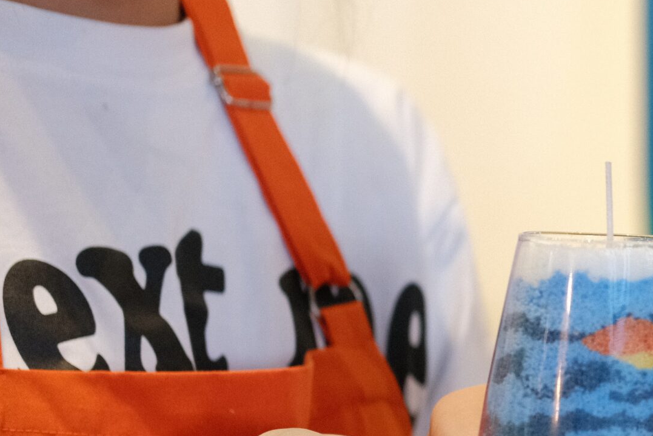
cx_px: 677
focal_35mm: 126
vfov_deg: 10.8
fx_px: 2285
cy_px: 364
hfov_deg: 15.9
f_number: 2
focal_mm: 35
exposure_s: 1/200
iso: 2500
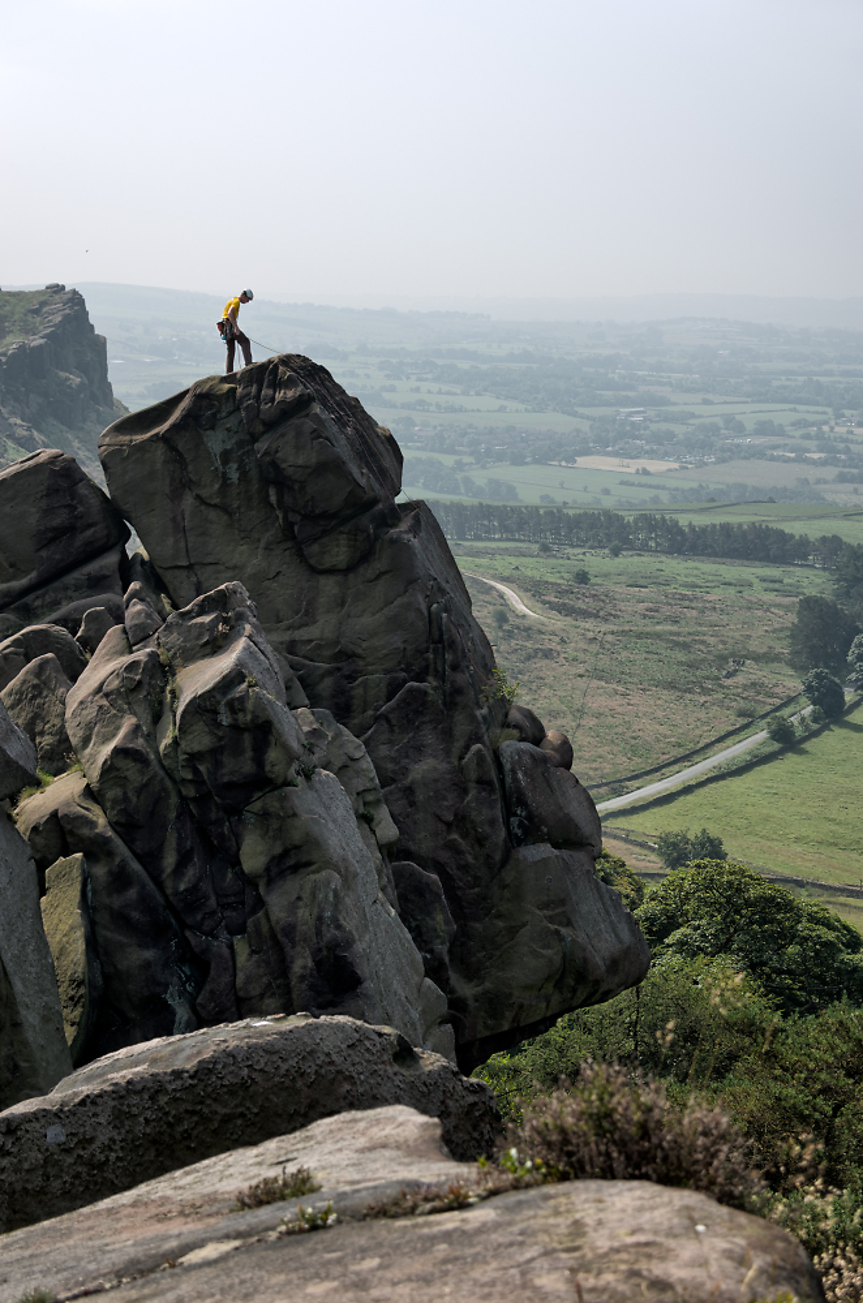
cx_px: 432
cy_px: 652
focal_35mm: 72
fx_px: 2601
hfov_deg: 18.8
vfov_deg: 28.1
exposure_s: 1/60
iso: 80
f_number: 8
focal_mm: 47.5
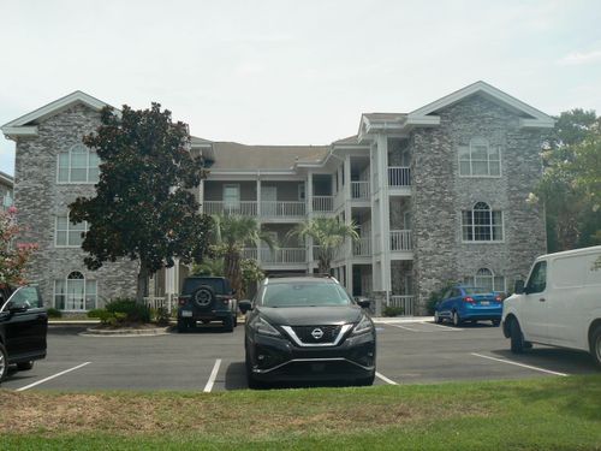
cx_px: 300
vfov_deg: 39.7
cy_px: 226
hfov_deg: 51.4
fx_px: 625
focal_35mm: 36
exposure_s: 1/400
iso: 80
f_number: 5.6
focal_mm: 6
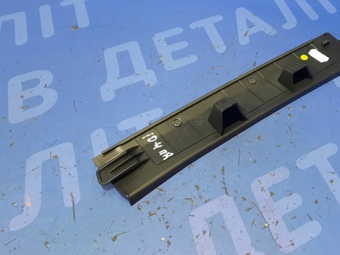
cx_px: 232
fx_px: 393
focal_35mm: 40
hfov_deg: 45.9
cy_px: 85
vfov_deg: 35.6
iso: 400
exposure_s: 1/33
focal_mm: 4.6
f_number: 2
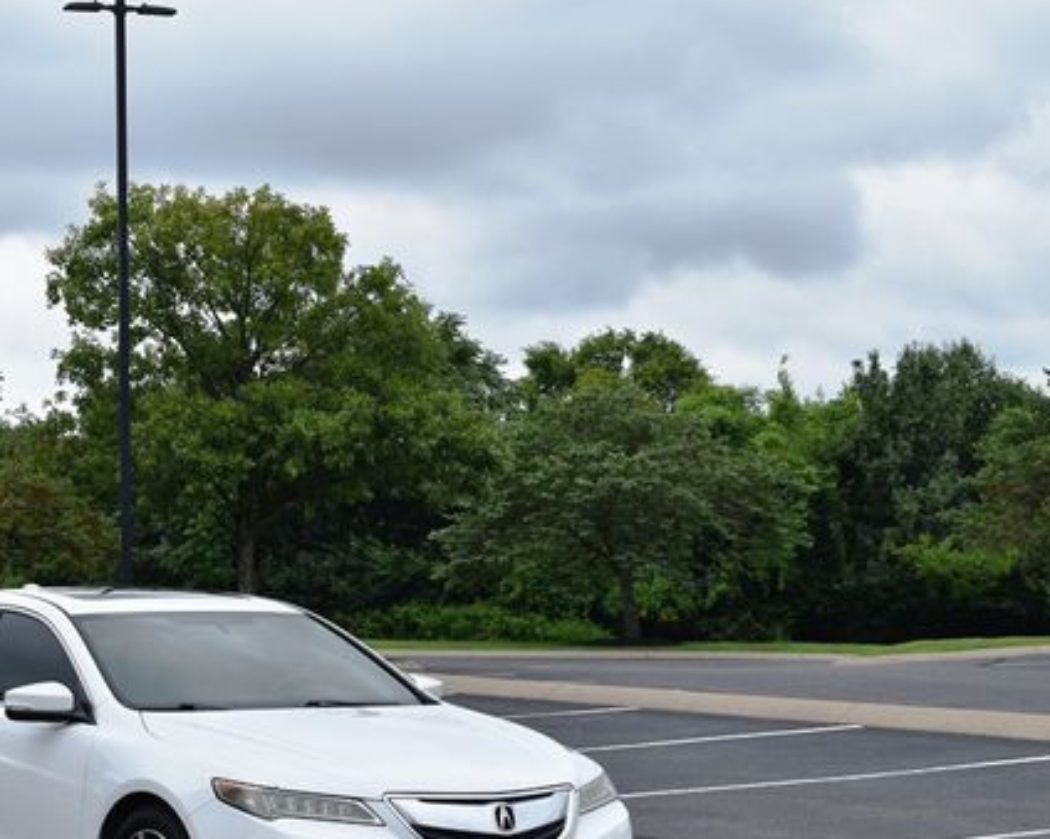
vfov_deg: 18.0
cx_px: 272
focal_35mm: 85
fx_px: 2641
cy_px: 516
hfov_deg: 22.3
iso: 125
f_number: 8
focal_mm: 40
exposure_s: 1/250
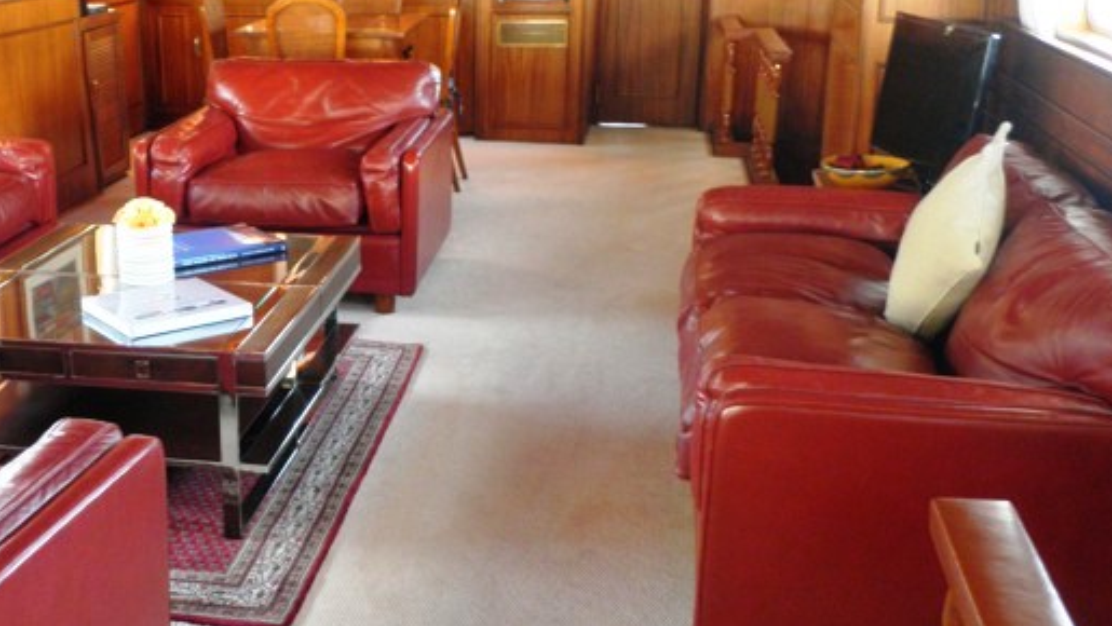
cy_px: 313
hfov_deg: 45.4
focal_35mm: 44
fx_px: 1298
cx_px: 333
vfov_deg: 27.1
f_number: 2.8
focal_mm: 4.7
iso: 160
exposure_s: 1/20
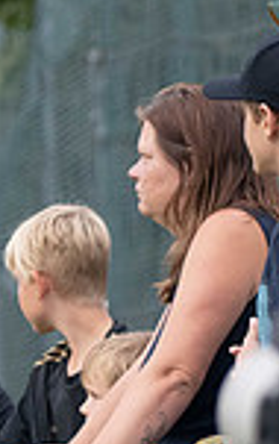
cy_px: 347
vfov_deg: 2.5
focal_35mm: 843
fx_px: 10207
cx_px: -282
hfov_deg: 1.6
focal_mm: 200
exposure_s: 1/1600
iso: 1600
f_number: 5.6
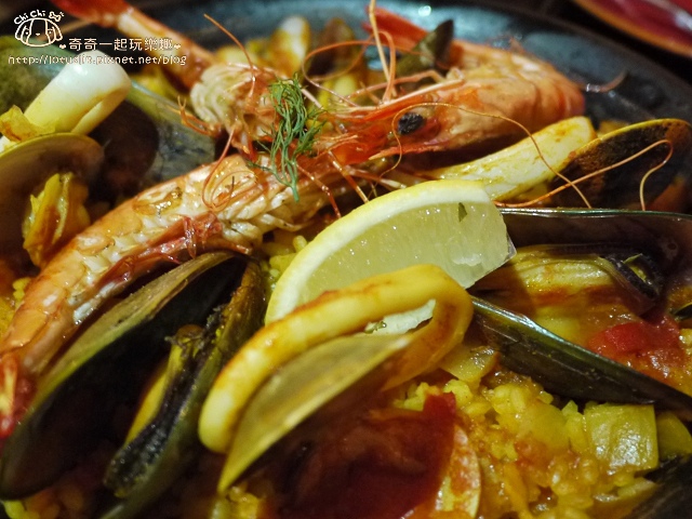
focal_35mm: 28
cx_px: 346
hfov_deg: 63.4
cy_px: 260
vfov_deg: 49.7
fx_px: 560
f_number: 2.5
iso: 800
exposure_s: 1/15
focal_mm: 14
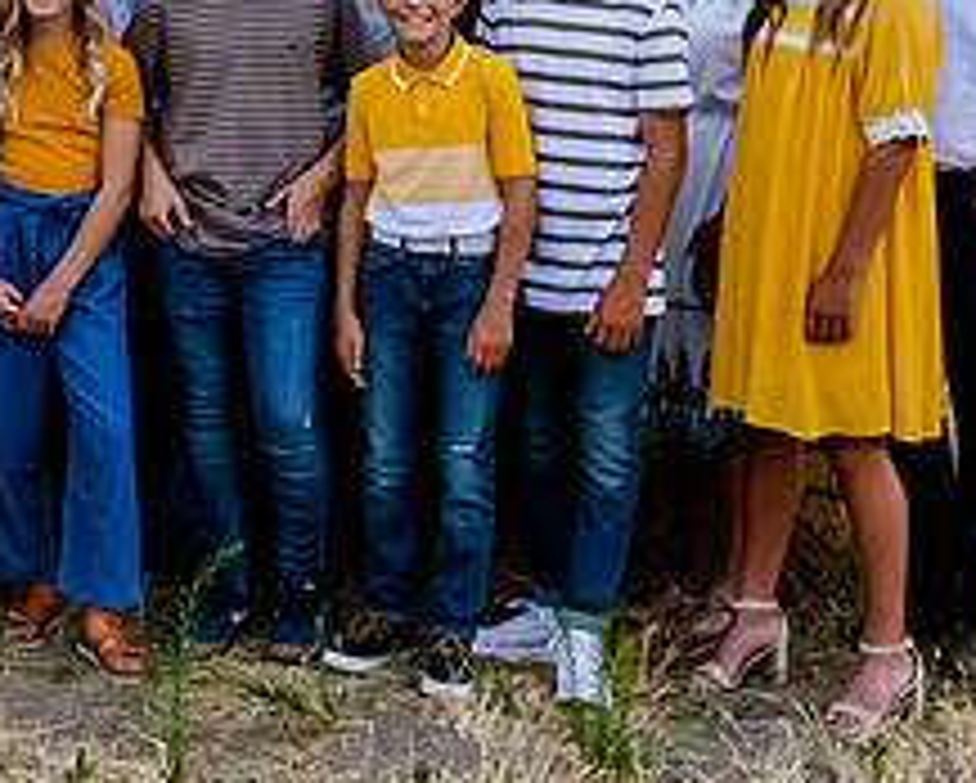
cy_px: -81
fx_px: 2689
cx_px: 74
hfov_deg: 20.1
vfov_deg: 16.1
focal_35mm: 93
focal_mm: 27
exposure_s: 1/640
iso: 4000
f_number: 9
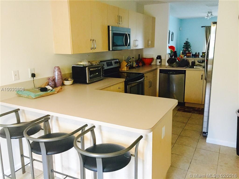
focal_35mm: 29
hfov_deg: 61.7
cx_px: 120
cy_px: 90
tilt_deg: -10.8
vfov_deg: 48.2
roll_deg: +0.8
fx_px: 200
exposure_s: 1/24
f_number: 2.2
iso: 250
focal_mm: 4.15
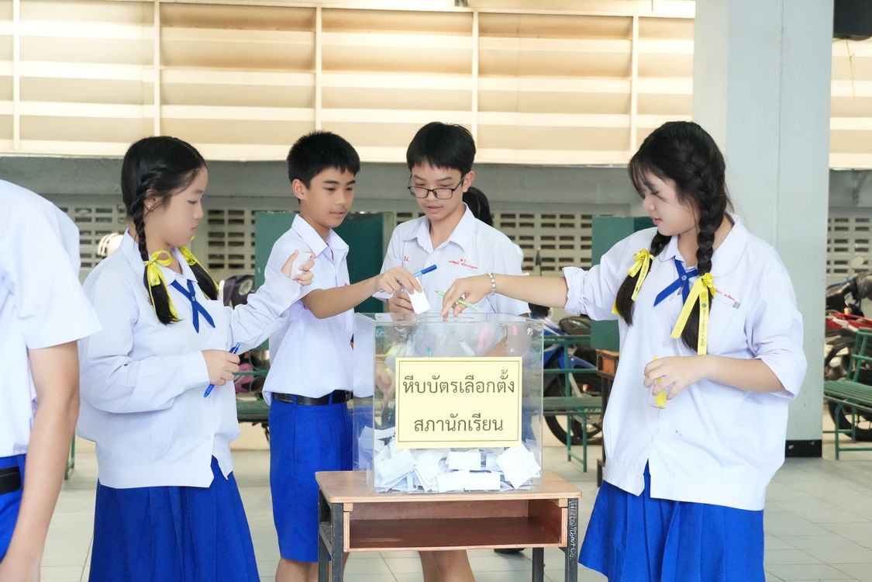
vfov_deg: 20.6
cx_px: 436
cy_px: 291
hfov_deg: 30.5
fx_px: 1599
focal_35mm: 66
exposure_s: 1/320
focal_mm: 44
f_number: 5
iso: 8000
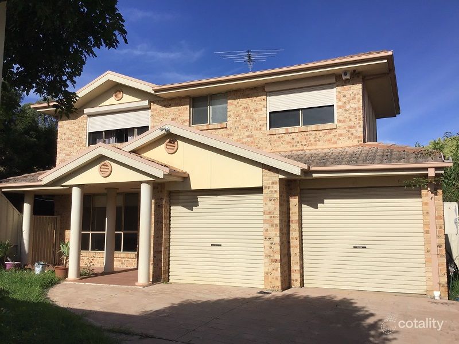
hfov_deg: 58.4
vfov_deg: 45.4
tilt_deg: +5.9
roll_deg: +1.0
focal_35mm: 31
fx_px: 411
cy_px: 172
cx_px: 230
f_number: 2.4
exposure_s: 1/2632
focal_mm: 3.3
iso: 25
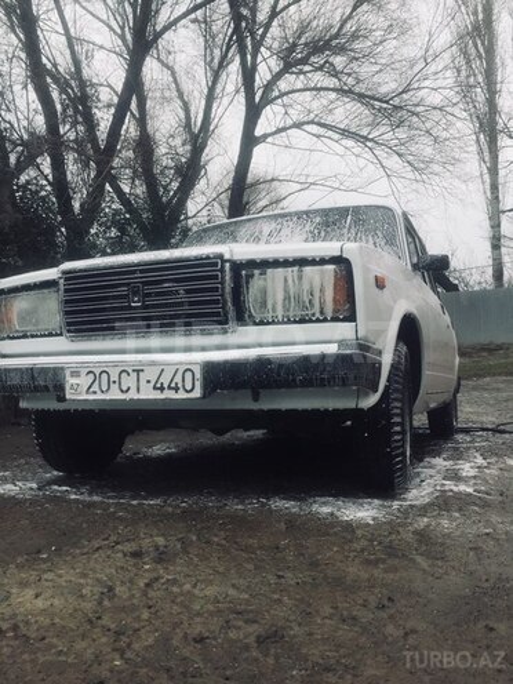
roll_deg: +1.6
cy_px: 342
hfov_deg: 48.2
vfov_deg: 61.7
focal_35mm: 29
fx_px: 573
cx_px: 256
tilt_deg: -0.9
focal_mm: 4.15
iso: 32
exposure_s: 1/732
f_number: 2.2
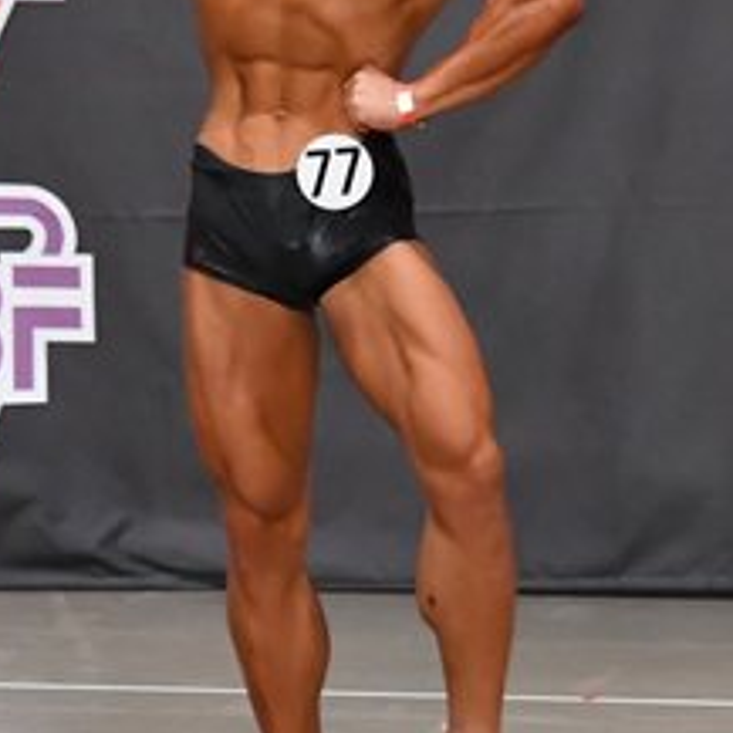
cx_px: 76
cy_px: 236
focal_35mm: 528
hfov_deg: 3.3
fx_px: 12649
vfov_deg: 3.3
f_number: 5.6
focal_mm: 116
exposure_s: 1/400
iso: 6400
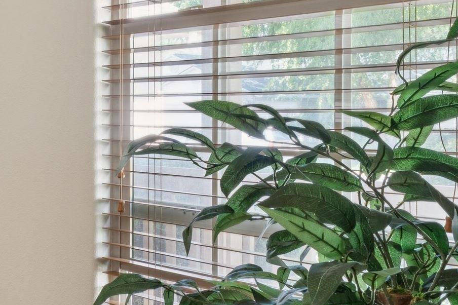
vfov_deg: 25.1
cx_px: -223
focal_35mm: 54
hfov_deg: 26.8
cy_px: 121
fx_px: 683
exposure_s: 1/5
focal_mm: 15.8
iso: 400
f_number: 13
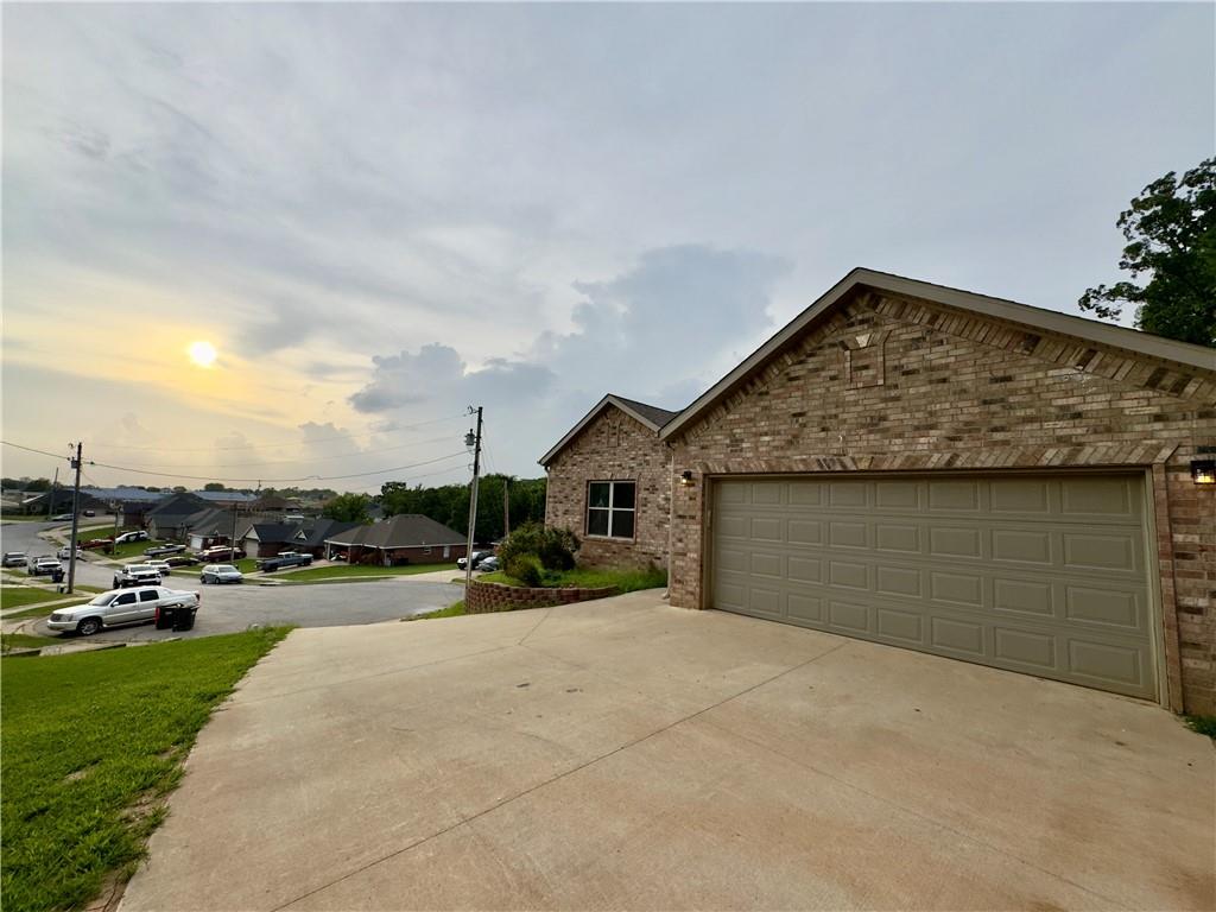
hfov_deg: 102.1
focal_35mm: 14
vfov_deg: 85.7
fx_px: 492
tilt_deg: +5.5
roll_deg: -3.7
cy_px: 456
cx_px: 608
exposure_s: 1/1449
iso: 50
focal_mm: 2.22
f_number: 2.2
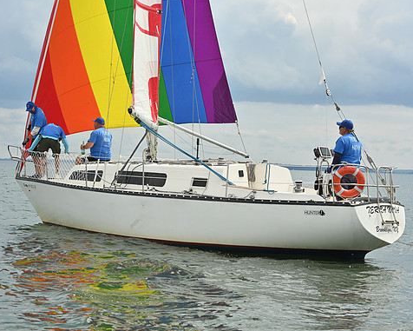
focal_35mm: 80
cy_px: 165
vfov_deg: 19.2
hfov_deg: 23.8
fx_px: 978
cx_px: 165
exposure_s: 1/1250
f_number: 7.1
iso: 320
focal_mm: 70
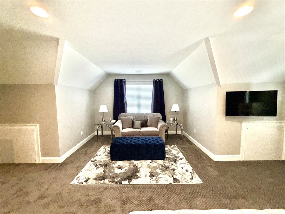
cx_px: 142
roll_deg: +0.4
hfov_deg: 102.1
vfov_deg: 85.7
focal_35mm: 14
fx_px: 115
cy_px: 107
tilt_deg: -3.2
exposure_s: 1/122
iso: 50
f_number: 2.2
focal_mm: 2.22
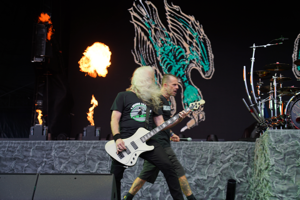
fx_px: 492
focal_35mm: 59
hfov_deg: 33.9
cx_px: 150
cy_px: 100
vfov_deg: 23.0
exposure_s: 1/100
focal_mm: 59
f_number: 4
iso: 100
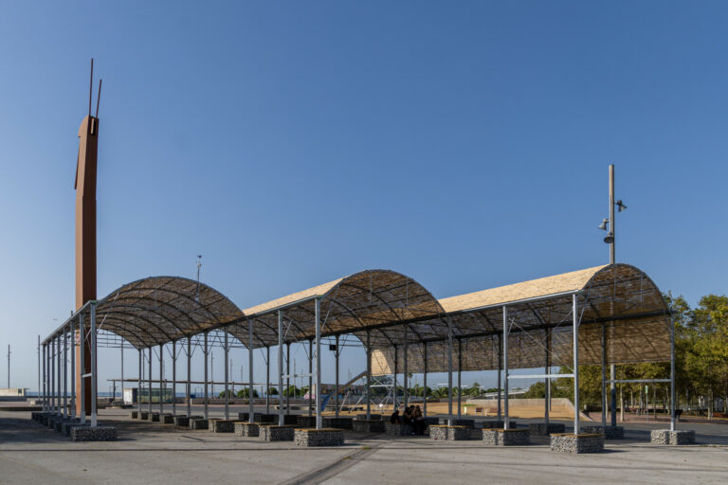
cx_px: 364
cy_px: 242
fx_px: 485
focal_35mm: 24
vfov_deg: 53.1
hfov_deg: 73.7
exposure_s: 1/1250
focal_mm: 24
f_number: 4
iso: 100
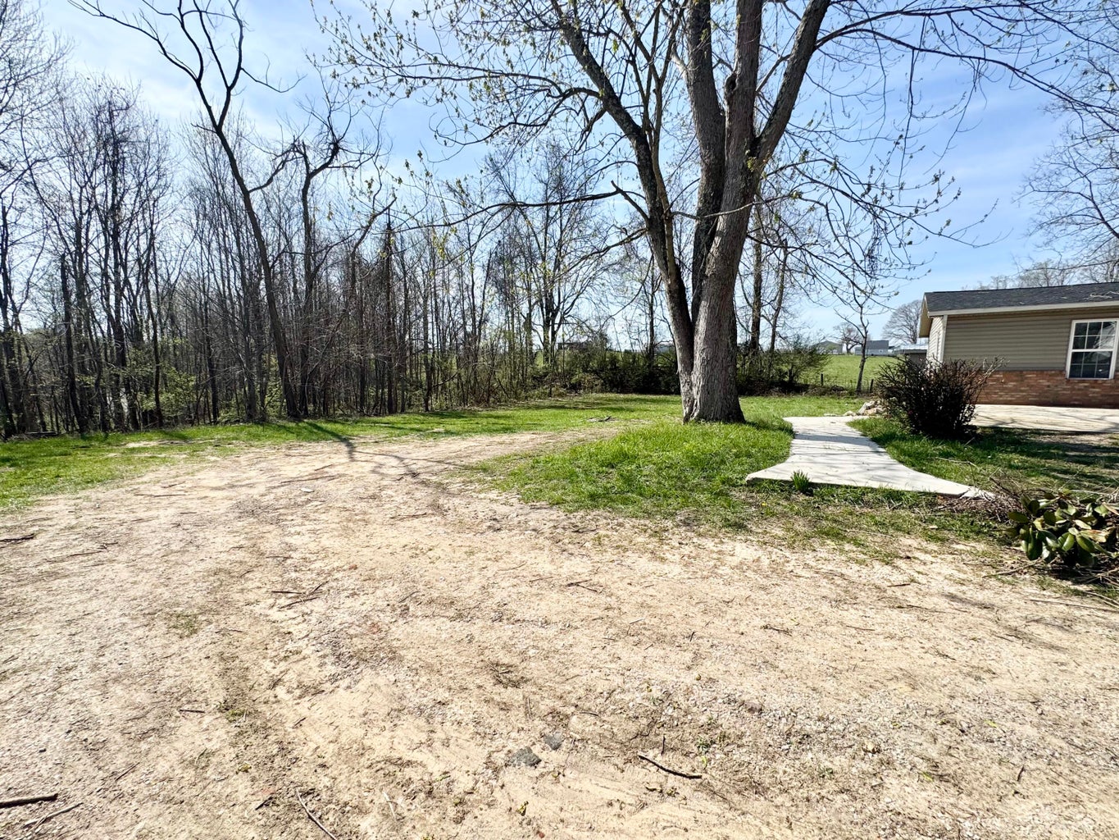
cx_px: 560
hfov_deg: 102.1
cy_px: 420
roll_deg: -0.6
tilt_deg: -6.4
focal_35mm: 14
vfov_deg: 85.7
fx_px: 453
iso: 50
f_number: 2.2
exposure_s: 1/1789
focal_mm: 2.22
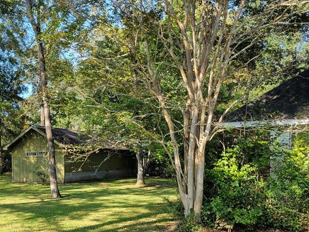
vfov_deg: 32.2
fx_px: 393
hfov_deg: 40.8
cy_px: 175
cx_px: 53
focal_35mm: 44
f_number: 1.8
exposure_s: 1/445
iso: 40
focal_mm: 5.4
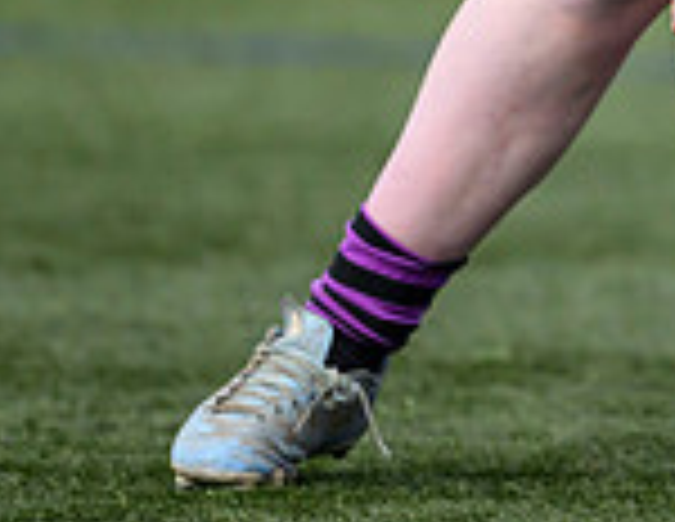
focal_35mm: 1753
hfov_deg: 1.1
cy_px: -259
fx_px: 34570
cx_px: 1044
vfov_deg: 0.9
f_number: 3.2
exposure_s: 1/3200
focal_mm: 400
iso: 500
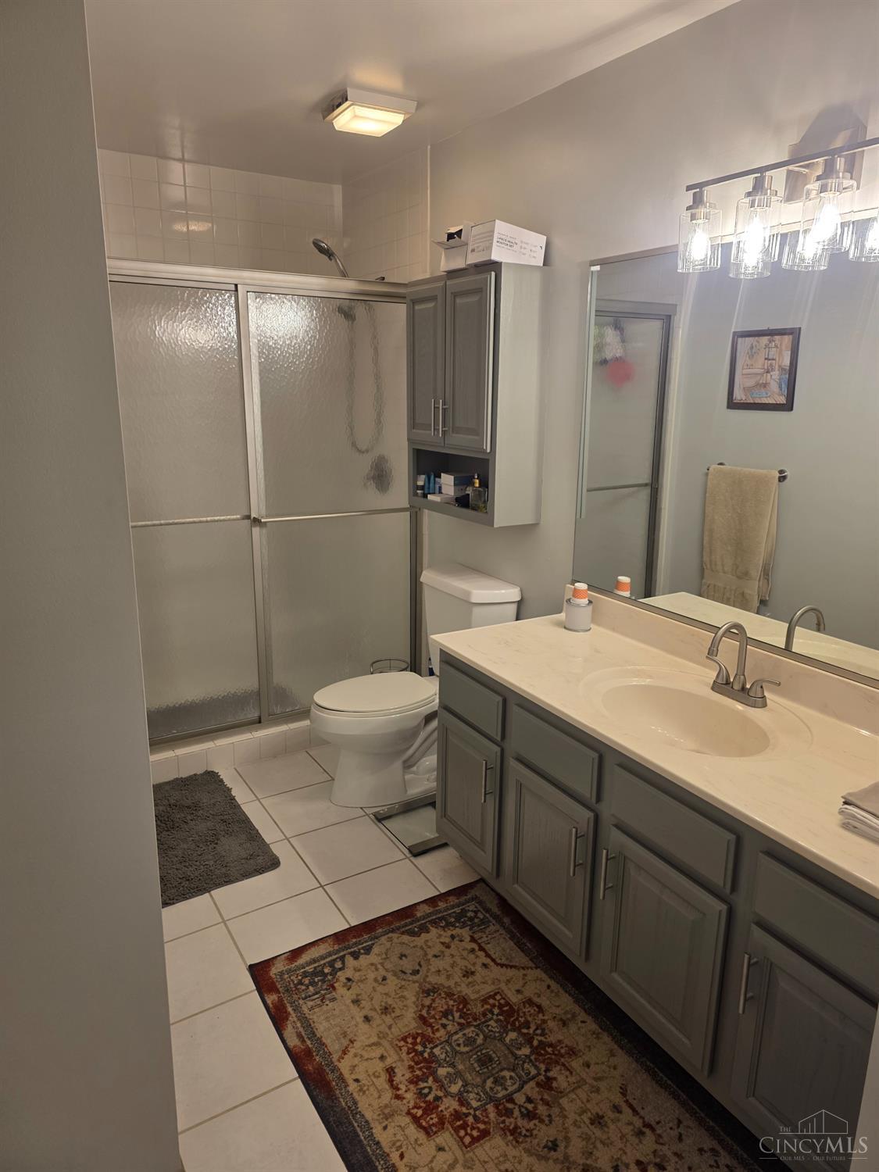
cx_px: 440
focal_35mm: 23
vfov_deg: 73.9
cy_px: 586
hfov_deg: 58.9
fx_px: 779
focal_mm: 6.3
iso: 125
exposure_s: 1/120
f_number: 1.7
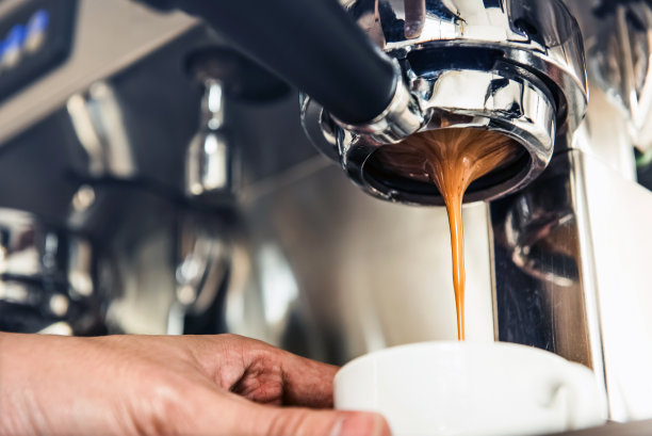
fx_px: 1269
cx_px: 326
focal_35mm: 70
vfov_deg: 19.5
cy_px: 218
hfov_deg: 28.8
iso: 320
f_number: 5
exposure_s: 1/160
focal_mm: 70
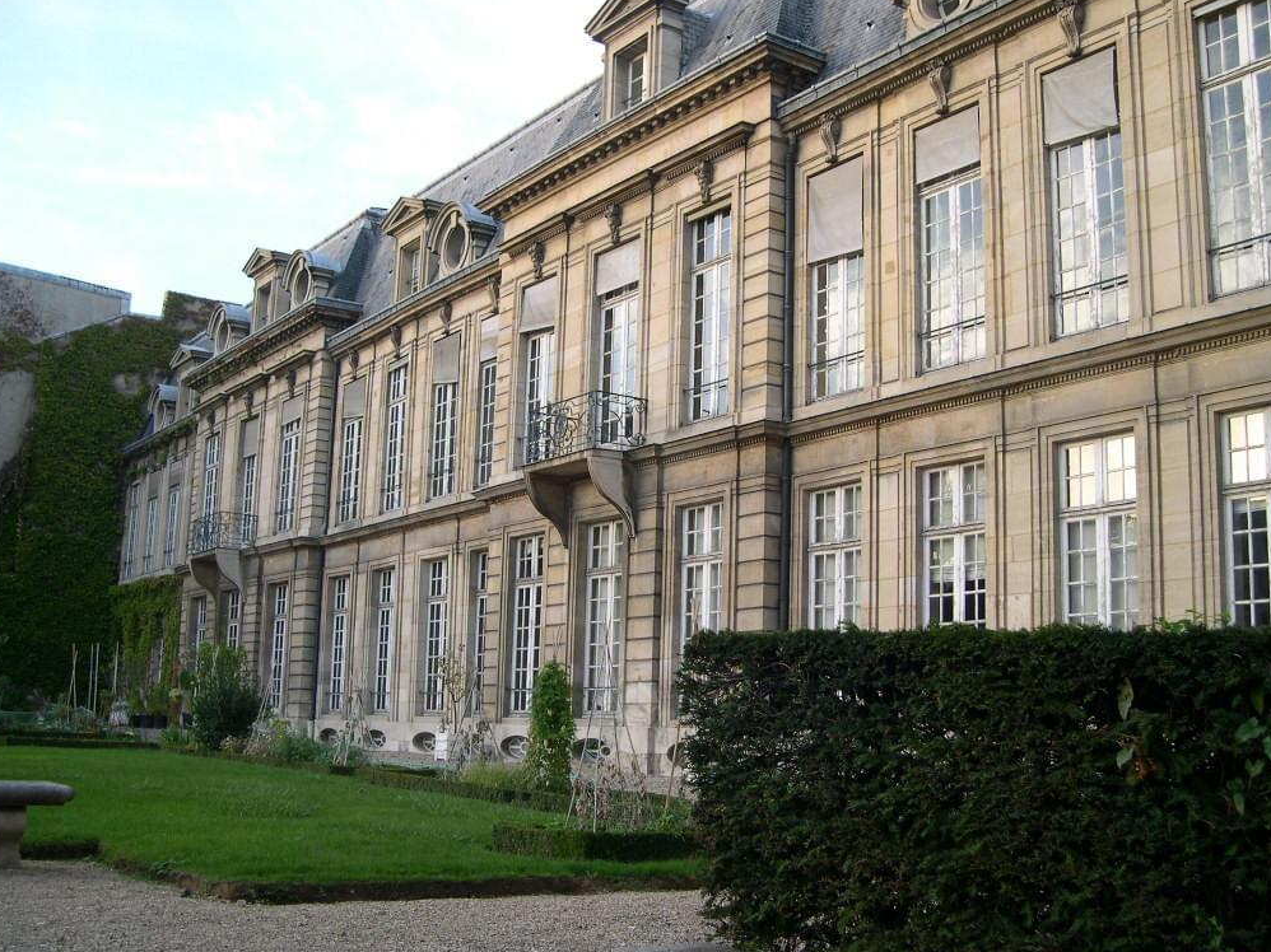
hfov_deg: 47.9
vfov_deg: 36.8
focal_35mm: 39
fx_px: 1432
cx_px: 634
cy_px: 473
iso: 100
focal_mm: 8
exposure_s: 1/95.8
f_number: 2.8
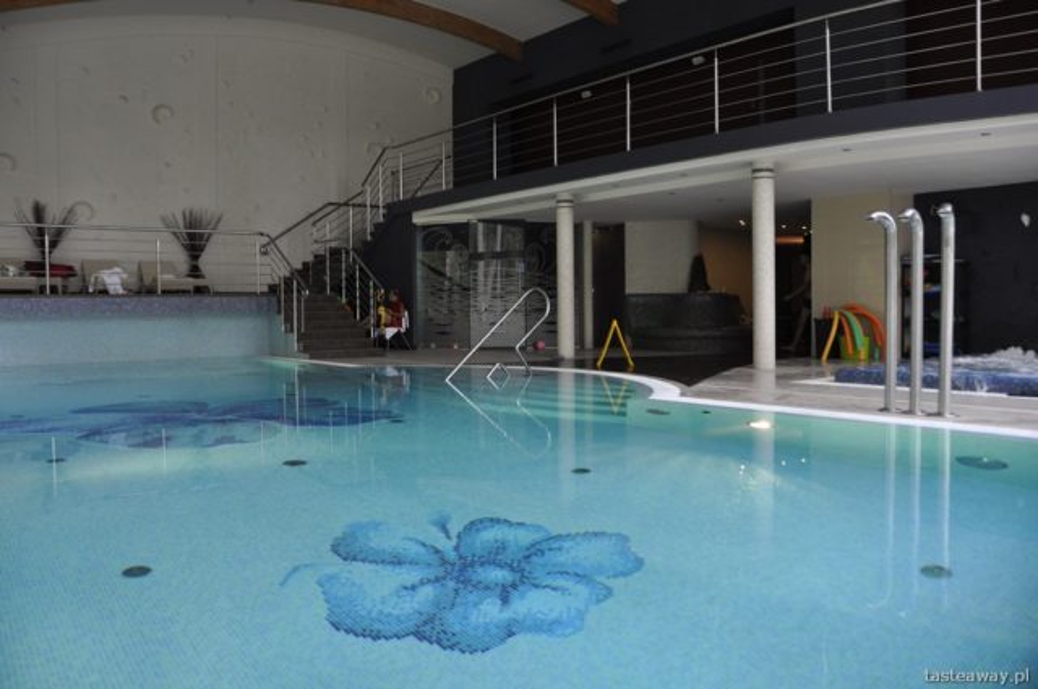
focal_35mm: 27
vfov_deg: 47.8
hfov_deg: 67.4
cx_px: 519
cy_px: 344
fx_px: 778
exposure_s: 1/60
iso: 640
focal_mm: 18
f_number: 4
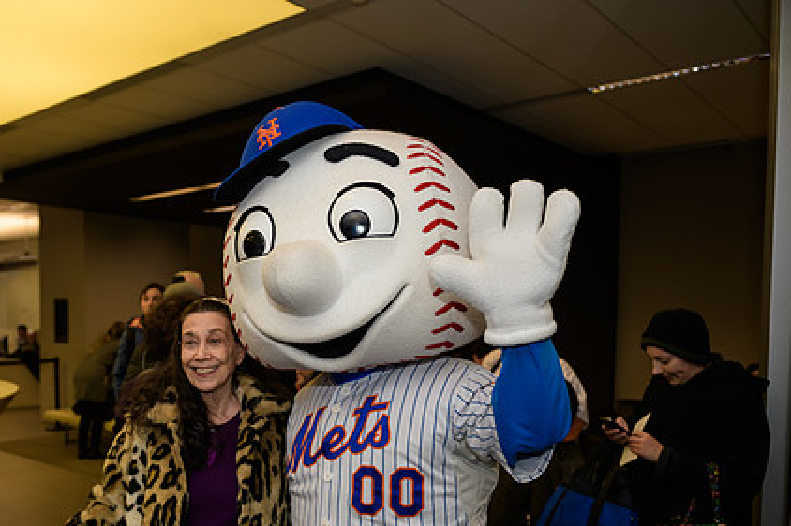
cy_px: 360
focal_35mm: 33
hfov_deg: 56.4
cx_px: 285
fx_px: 725
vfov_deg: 39.4
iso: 400
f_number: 3.2
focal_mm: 24
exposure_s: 1/160
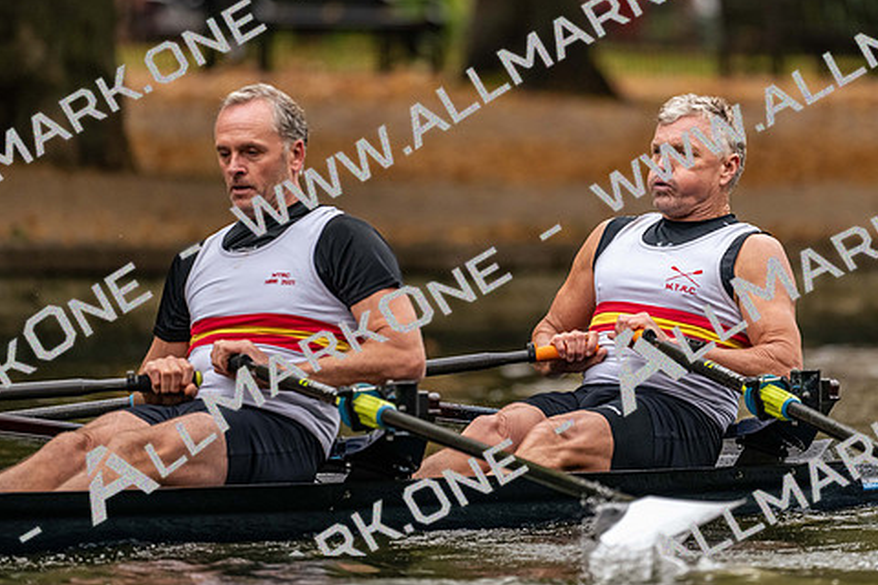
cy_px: 242
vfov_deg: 2.8
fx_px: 11779
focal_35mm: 483
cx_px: 457
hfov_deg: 4.3
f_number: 4.5
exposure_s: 1/2500
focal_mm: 400
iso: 2500
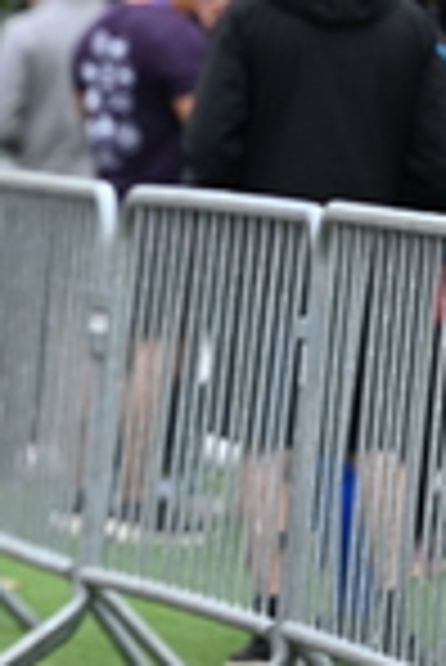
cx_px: -119
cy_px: 248
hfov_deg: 2.2
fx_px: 11735
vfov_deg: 3.3
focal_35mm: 633
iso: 640
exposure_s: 1/2000
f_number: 2.8
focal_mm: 170
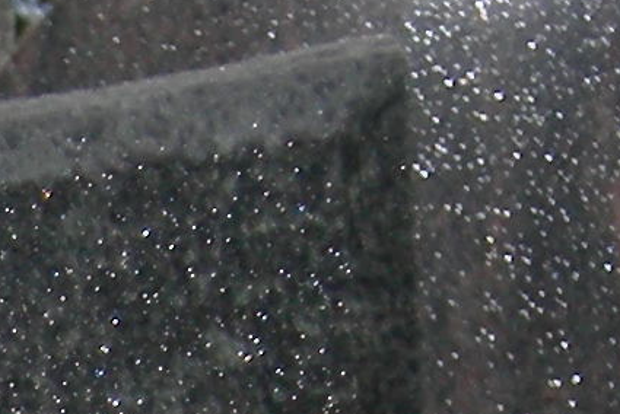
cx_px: -915
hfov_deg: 4.3
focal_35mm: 469
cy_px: 1375
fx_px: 8082
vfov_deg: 2.9
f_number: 3.8
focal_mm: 15.5
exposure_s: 1/60.1
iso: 152
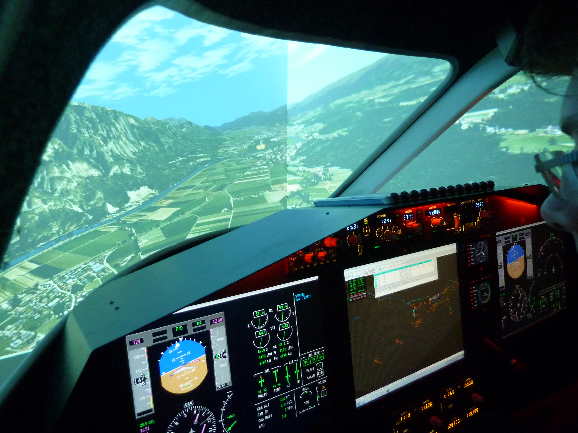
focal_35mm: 25
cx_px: 289
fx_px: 417
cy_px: 216
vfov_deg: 54.9
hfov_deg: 69.4
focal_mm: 4.1
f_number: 3.3
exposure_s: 1/20
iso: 400
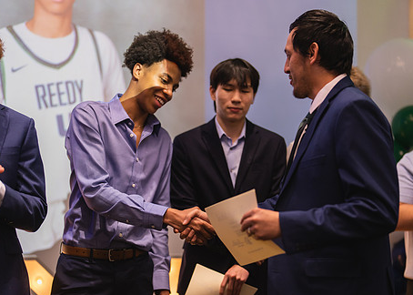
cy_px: 181
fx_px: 786
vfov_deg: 21.2
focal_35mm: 67
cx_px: 228
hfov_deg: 29.4
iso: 640
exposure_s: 1/400
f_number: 1.2
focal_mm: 50
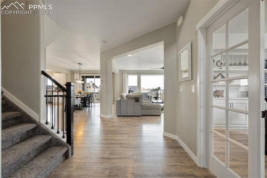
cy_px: 89
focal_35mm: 16
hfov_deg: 96.8
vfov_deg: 73.7
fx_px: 119
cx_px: 134
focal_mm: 16
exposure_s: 1/20
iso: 250
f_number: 7.1
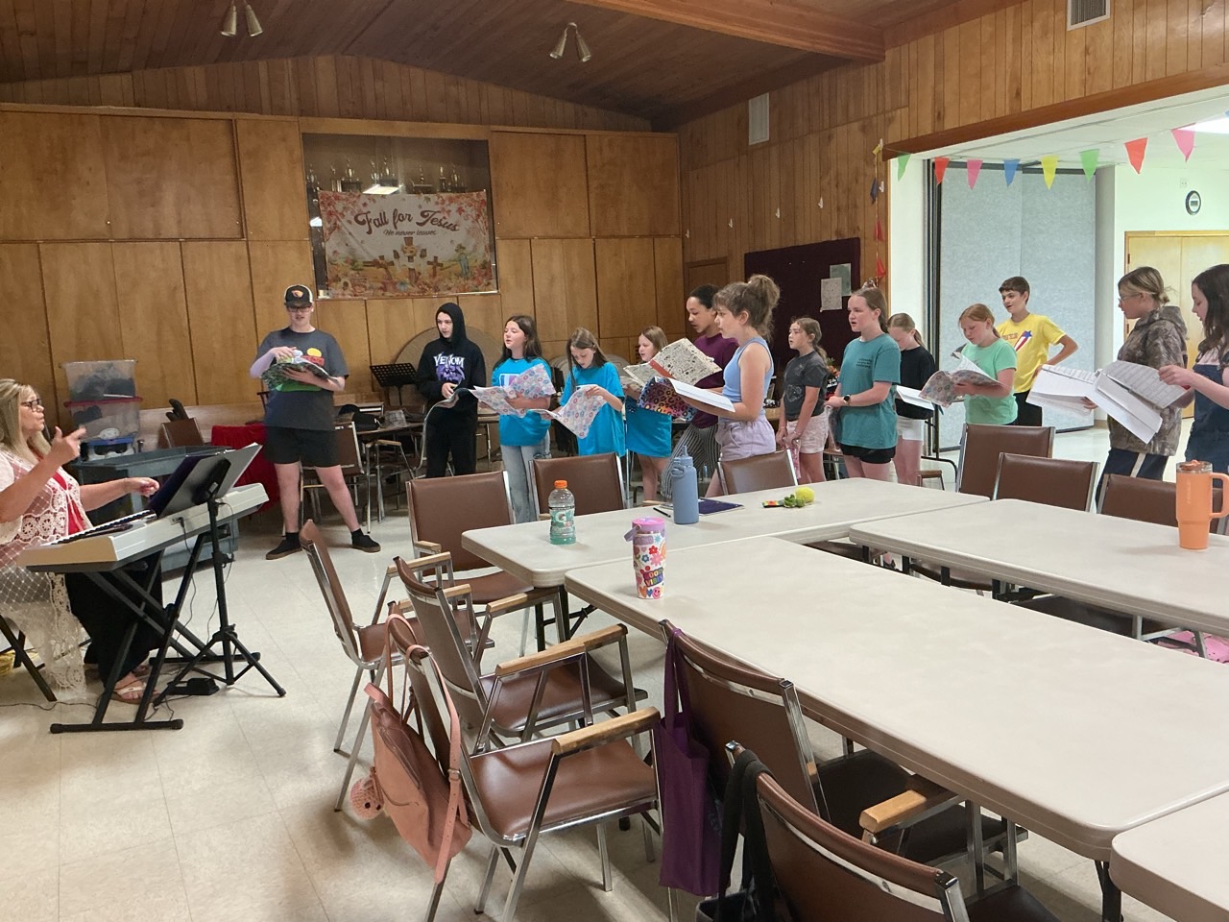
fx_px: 1030
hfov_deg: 61.7
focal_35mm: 29
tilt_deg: -7.5
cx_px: 614
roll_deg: +3.8
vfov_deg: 48.2
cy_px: 461
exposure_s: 1/60
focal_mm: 3
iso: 160
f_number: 1.8
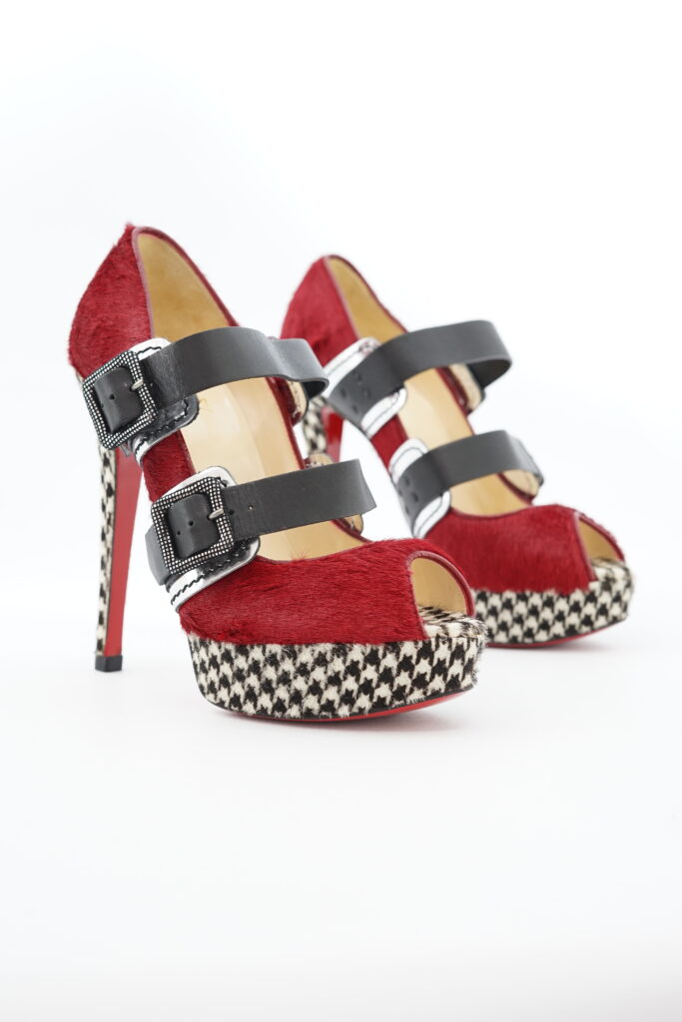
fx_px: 1420
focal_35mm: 50
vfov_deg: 39.6
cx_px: 341
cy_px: 511
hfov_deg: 27.0
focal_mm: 50
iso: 640
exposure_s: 1/6
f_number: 6.3
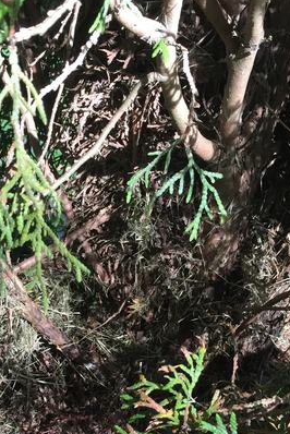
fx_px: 639
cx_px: 92
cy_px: 325
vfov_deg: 36.6
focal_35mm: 53
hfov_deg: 25.4
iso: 40
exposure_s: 1/40
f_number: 2.2
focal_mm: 4.15
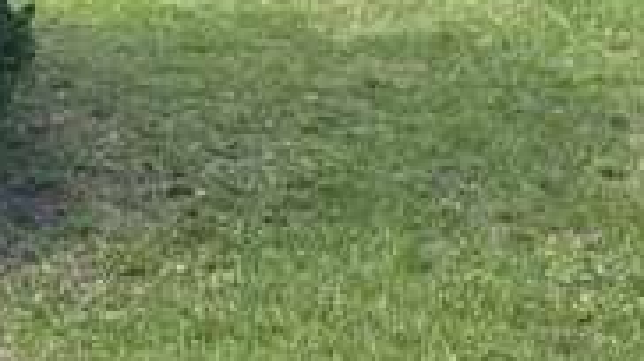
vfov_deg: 8.5
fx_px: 2354
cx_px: 205
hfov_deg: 15.5
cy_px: -214
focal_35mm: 138
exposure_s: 1/980
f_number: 1.78
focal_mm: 6.76
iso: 64
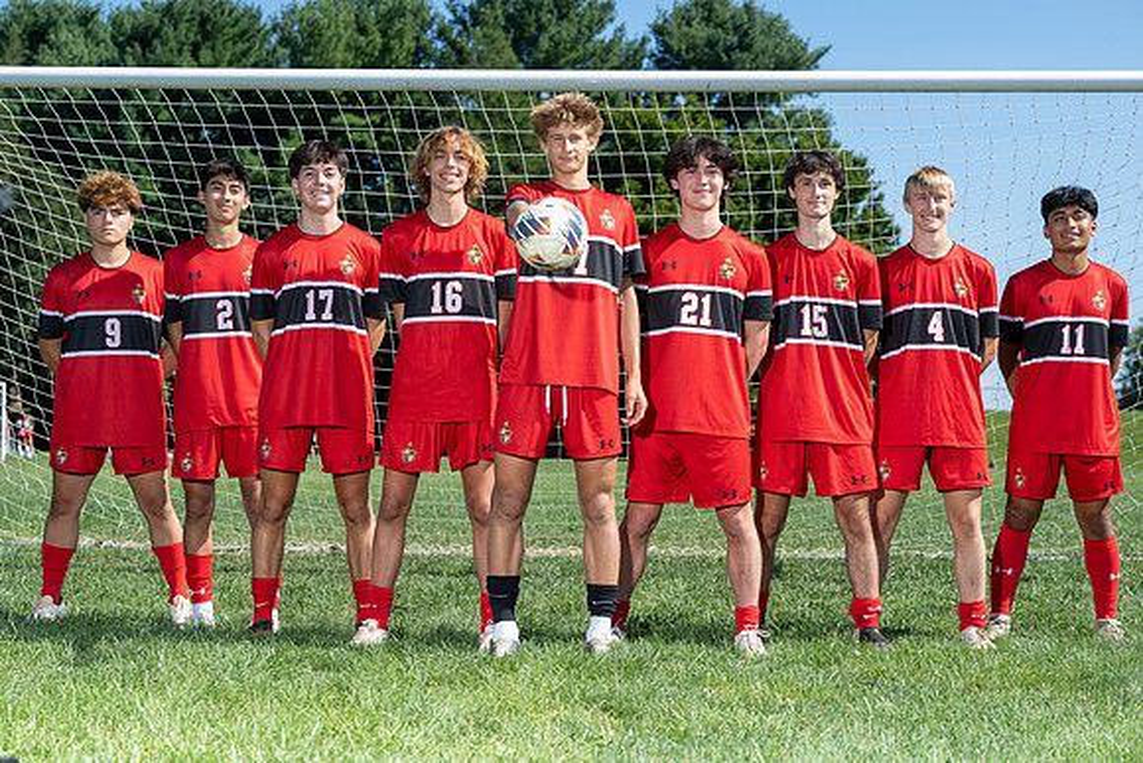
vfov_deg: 18.6
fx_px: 2333
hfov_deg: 27.5
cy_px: 387
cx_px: 546
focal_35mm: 73
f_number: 5.6
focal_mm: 70
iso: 100
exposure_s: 1/200
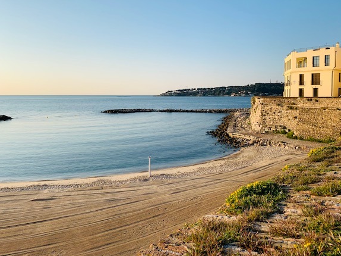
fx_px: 286
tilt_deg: -0.9
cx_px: 176
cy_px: 114
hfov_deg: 61.7
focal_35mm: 29
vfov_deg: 48.1
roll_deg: +0.4
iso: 25
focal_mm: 4.25
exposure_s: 1/1880
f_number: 1.8
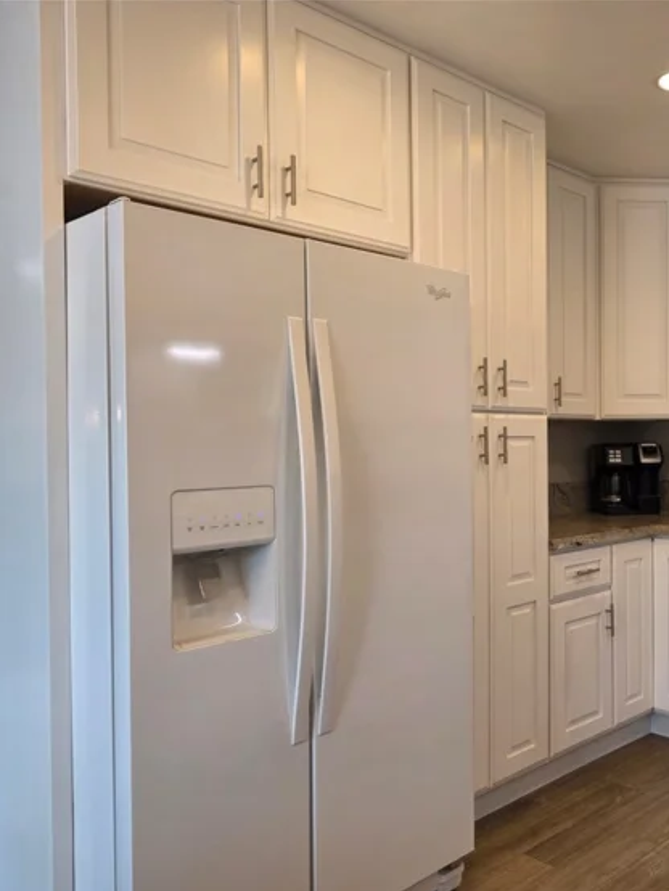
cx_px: 575
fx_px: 798
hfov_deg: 42.5
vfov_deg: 58.3
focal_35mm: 31
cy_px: 449
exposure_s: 1/120
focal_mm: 6.3
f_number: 1.7
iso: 125
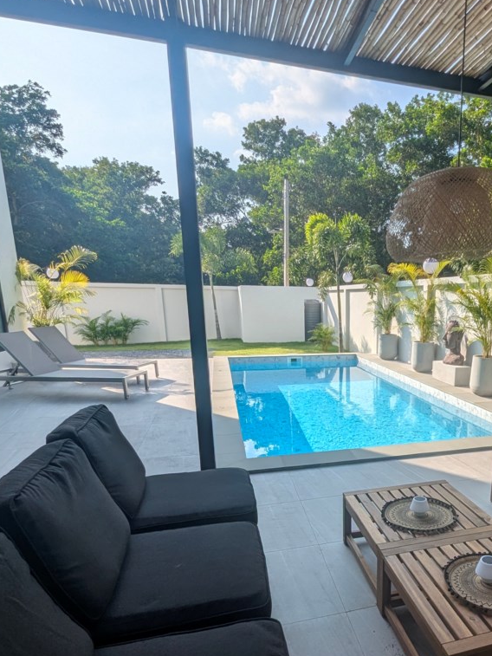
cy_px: 405
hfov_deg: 57.6
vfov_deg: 75.2
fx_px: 417
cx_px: 376
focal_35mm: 22
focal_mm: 1.95
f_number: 2.2
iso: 39
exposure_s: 1/1597
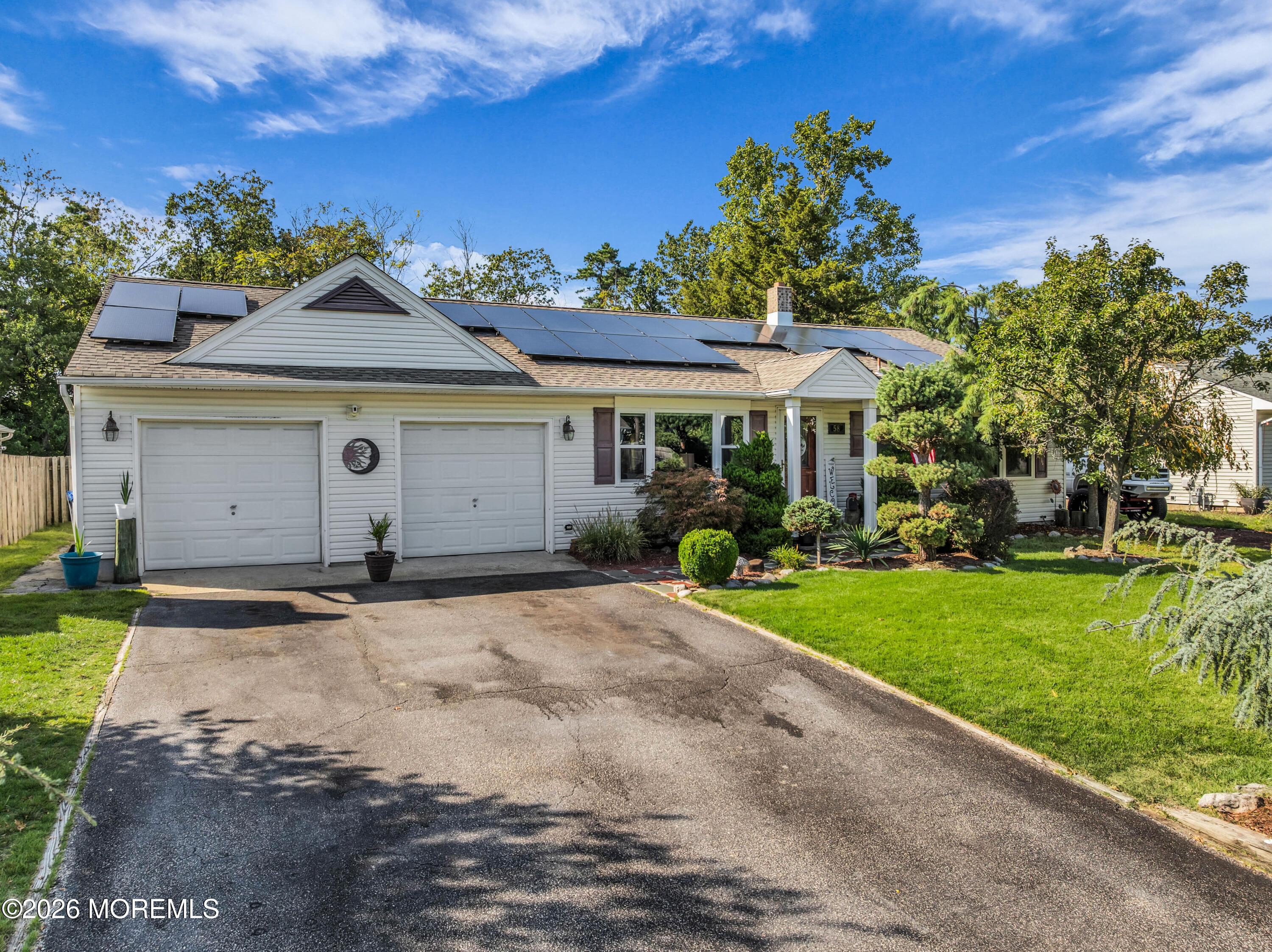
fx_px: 881
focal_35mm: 24
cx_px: 636
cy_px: 476
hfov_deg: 71.6
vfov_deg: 56.8
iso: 110
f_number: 2.8
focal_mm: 12.29
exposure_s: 1/200
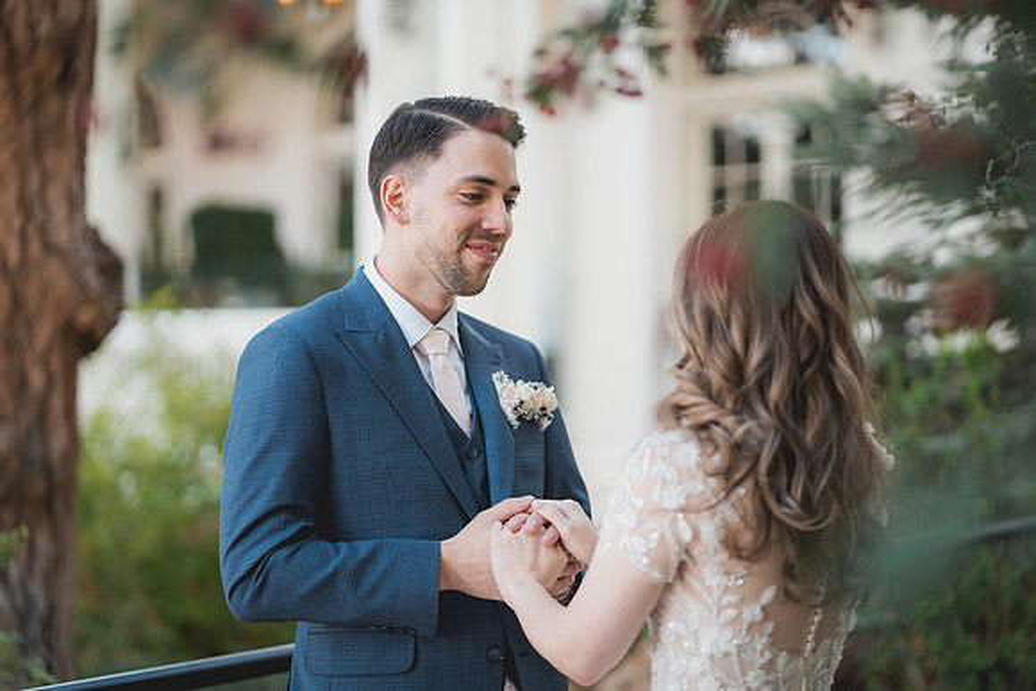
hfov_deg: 23.6
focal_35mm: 86
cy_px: 346
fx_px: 2478
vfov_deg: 15.9
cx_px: 518
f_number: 1.8
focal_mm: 85
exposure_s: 1/1000
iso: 1000
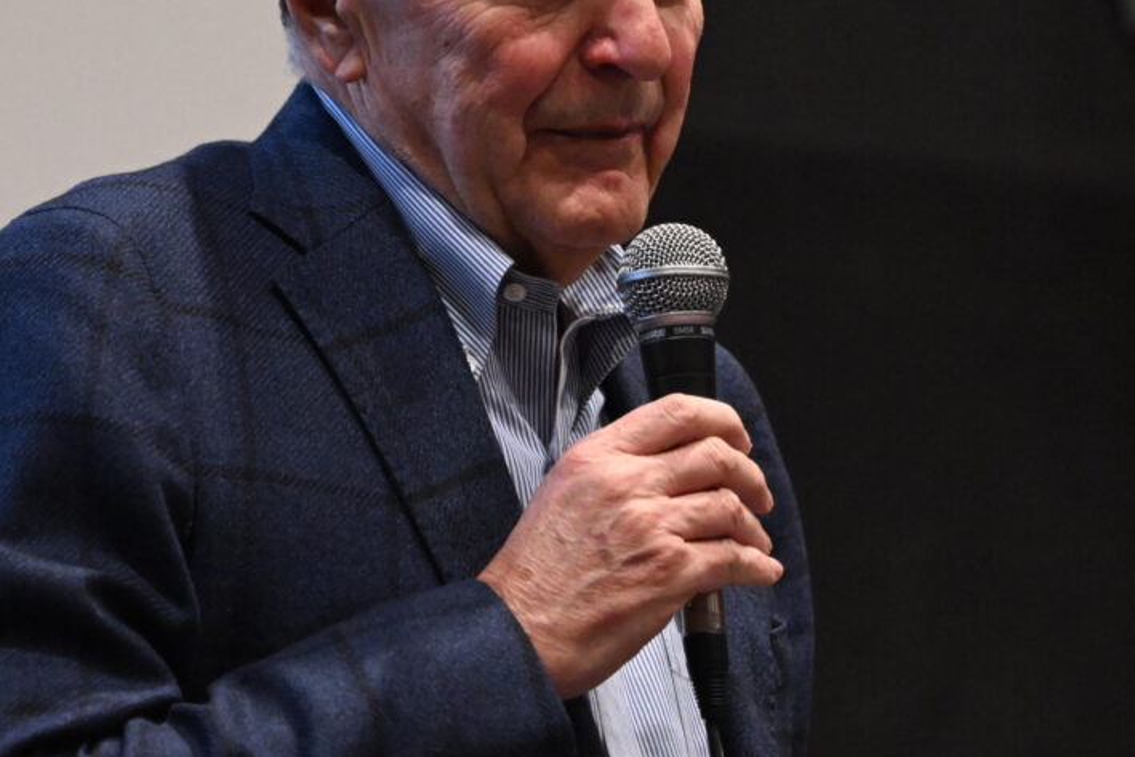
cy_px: 237
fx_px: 6243
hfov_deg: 10.4
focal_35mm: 198
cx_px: 706
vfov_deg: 6.9
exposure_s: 1/160
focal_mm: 120
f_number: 4
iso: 6400
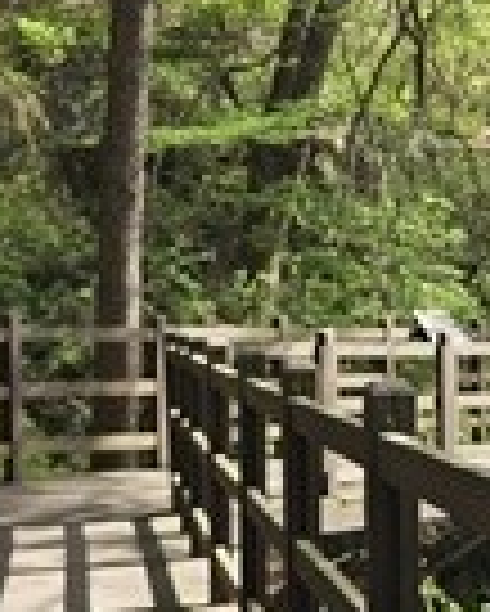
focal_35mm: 99
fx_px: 1793
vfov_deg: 19.2
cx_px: 220
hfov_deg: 15.6
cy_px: 153
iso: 25
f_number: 1.8
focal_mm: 5.4
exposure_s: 1/301
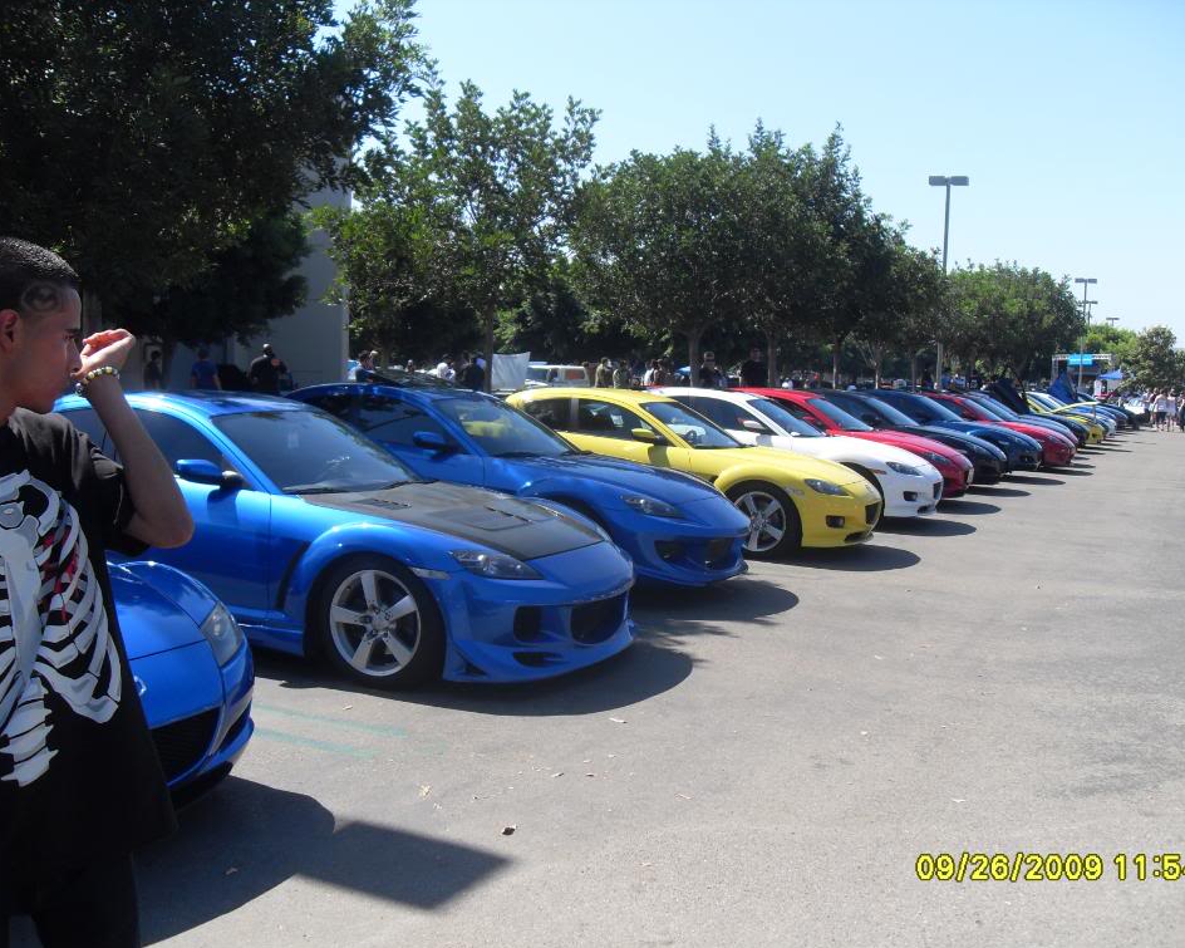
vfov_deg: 41.1
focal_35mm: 36
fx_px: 1262
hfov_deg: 50.2
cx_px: 634
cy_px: 480
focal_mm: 6.3
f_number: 7
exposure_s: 1/125
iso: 80
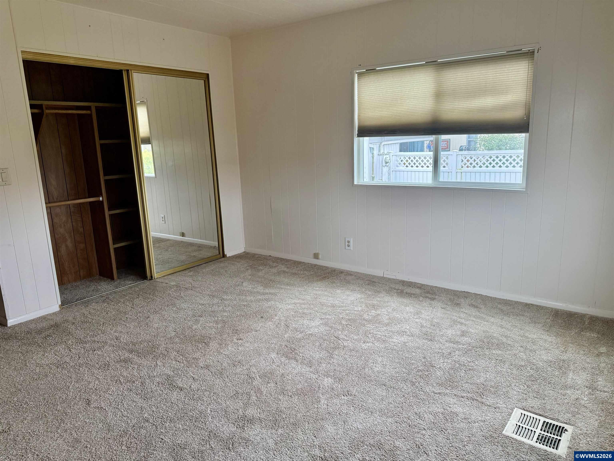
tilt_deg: -11.3
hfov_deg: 71.6
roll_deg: +2.6
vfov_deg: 56.8
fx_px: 426
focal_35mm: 24
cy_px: 230
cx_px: 307
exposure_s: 1/235
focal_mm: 6.76
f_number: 1.78
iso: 200
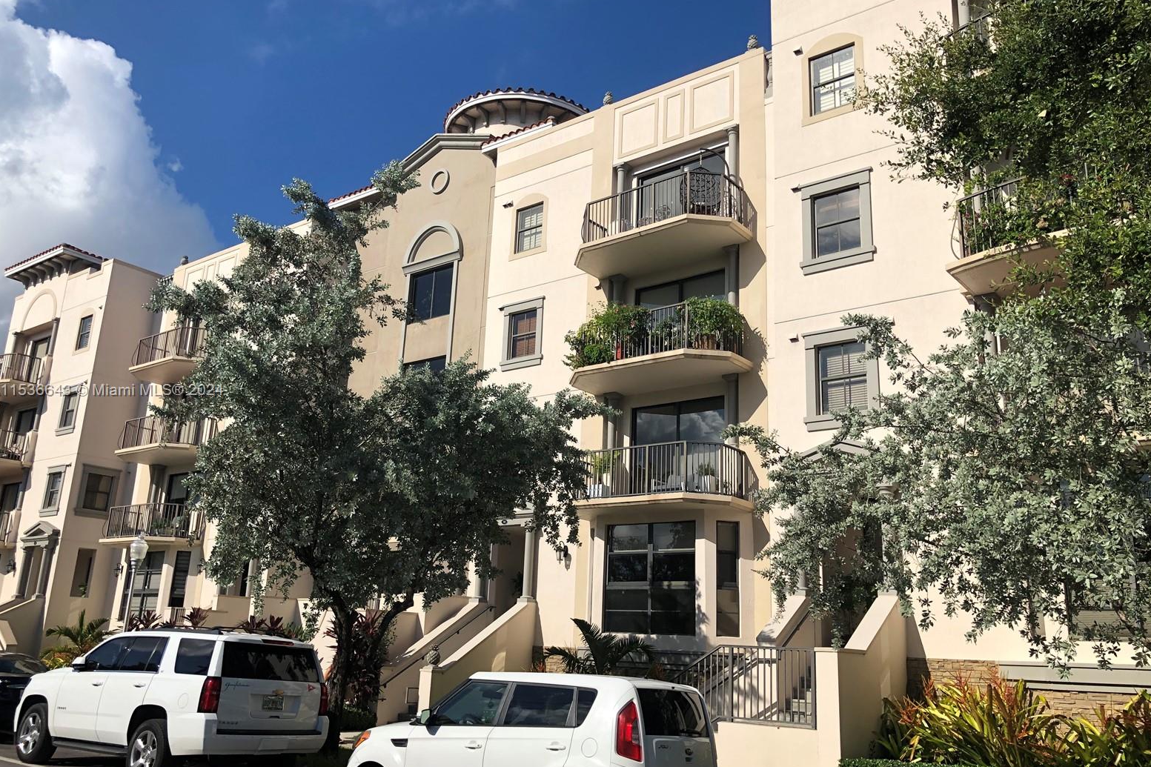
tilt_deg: +16.4
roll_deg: -2.9
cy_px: 391
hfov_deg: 61.9
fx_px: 959
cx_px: 580
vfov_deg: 43.6
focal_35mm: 30
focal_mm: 3.99
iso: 25
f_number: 1.8
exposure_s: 1/3745
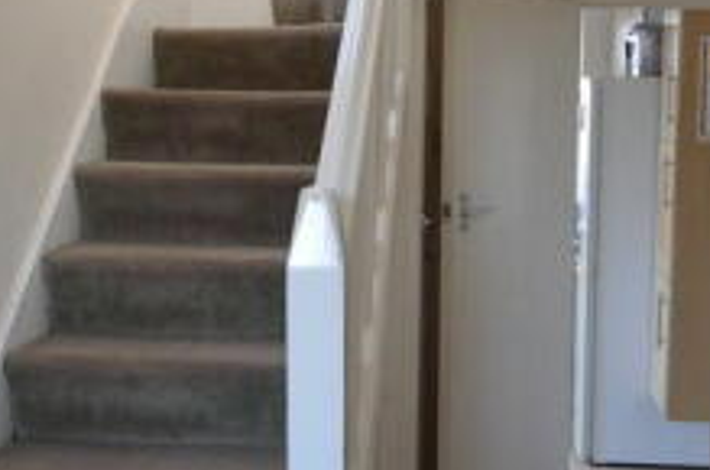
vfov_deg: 24.9
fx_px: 1063
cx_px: 425
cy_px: 194
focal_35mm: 54
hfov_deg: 36.8
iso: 900
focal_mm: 12
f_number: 4.5
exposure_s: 1/60
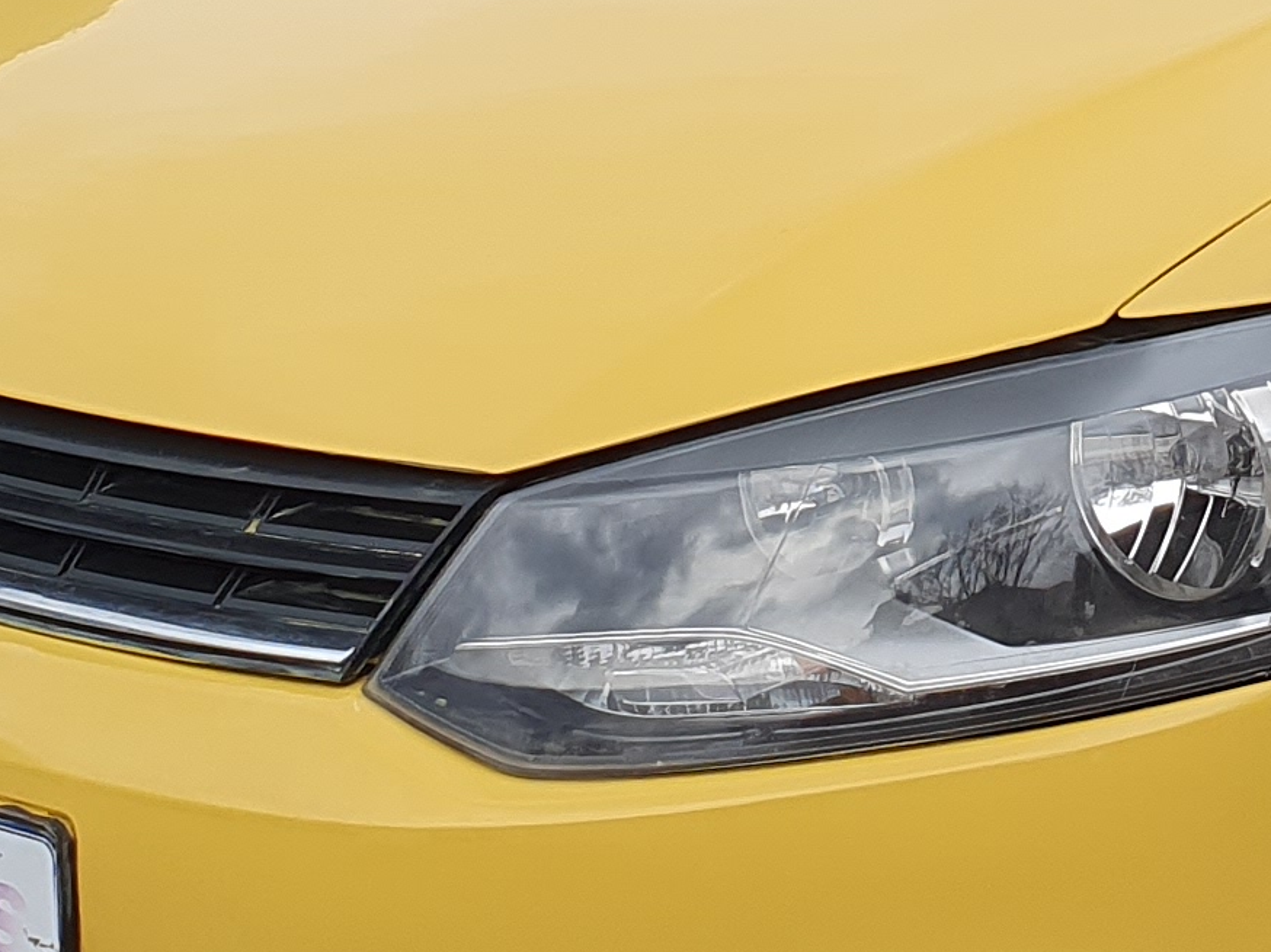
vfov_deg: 12.3
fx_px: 4405
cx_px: 1204
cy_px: 170
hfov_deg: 16.2
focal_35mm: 120
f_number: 2.4
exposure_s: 1/1088
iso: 50
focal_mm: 4.32
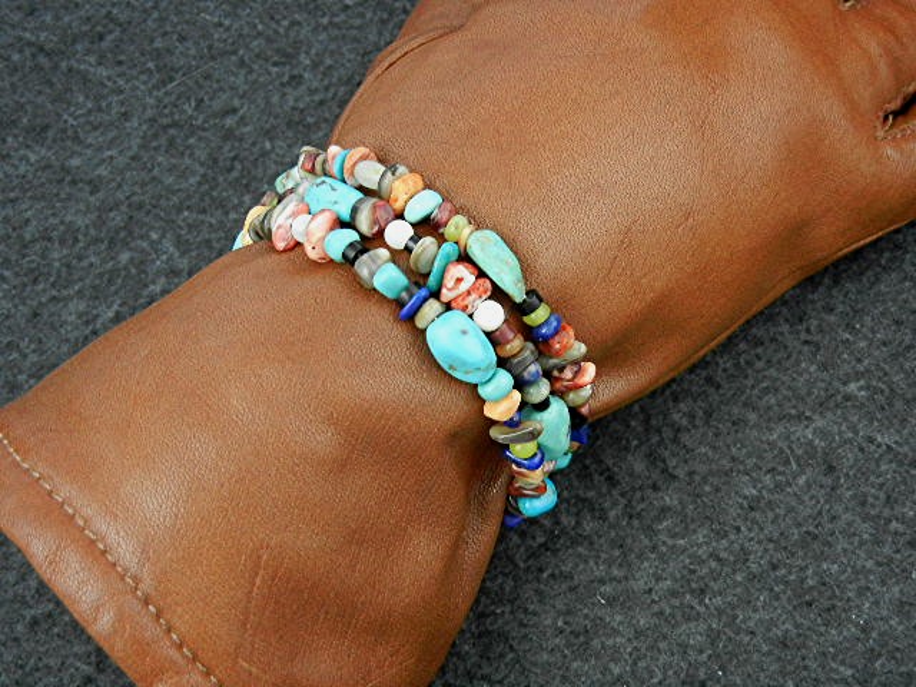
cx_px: 458
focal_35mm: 59
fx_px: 1561
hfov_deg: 32.7
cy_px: 344
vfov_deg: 24.8
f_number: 4
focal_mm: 10.6
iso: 200
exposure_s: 1/5.3
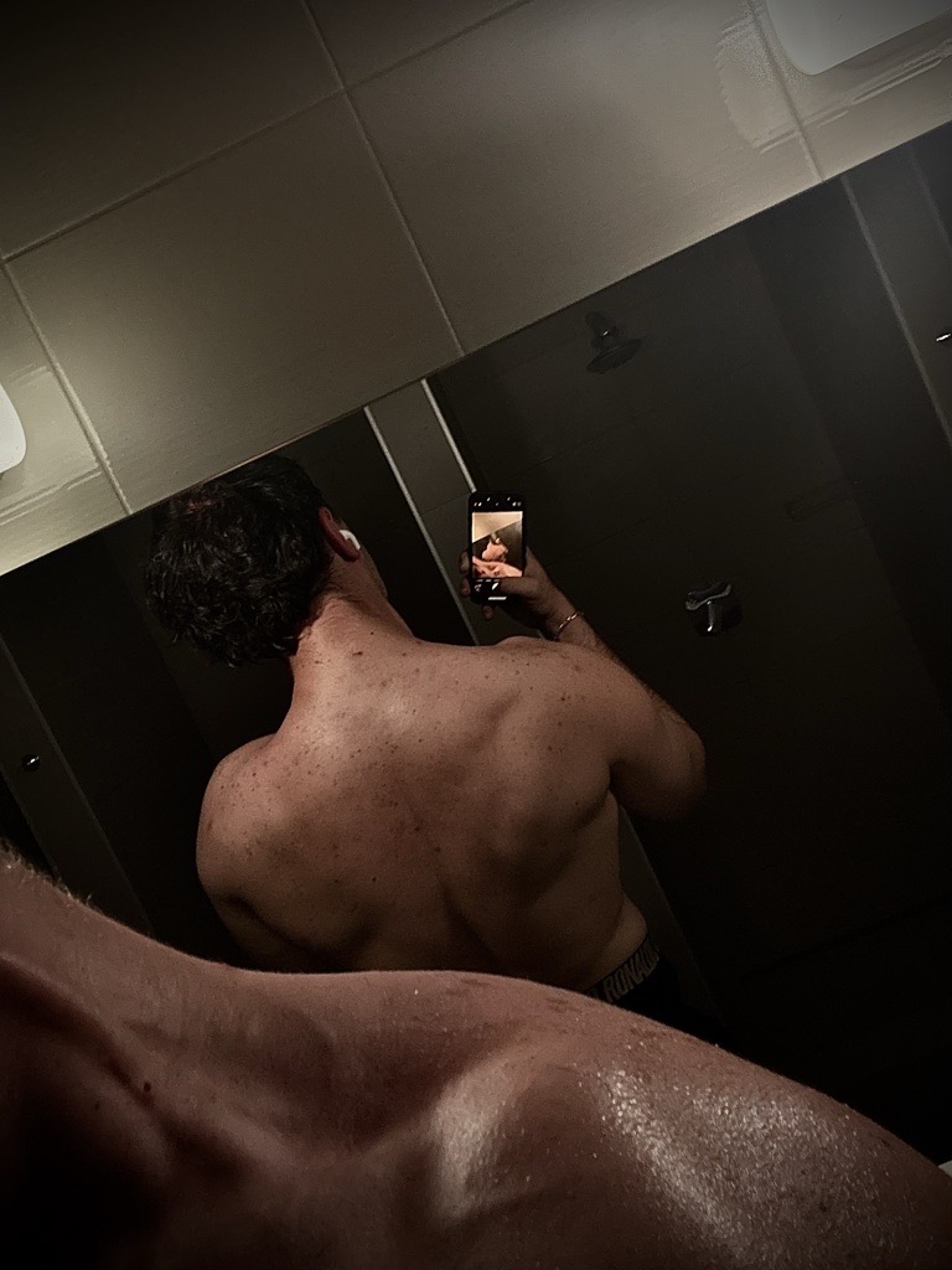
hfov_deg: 46.8
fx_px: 1100
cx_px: 476
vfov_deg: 60.0
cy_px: 635
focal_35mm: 30
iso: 200
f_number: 1.9
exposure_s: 1/50
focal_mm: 2.69
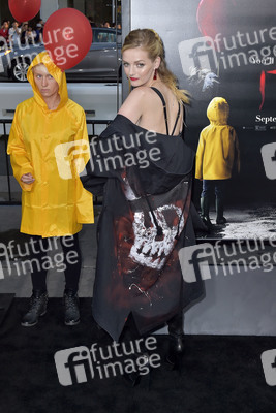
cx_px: 138
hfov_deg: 30.5
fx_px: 506
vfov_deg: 44.5
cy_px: 206
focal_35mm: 44
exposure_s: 1/250
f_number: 6.3
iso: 640
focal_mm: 44
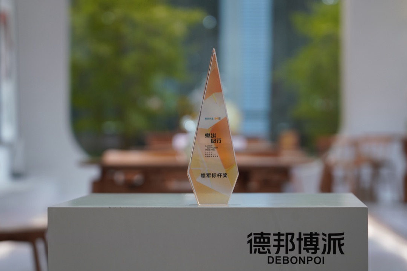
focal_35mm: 117
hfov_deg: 17.5
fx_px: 1323
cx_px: 214
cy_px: 136
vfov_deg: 11.7
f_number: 4
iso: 400
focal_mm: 105
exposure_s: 1/80
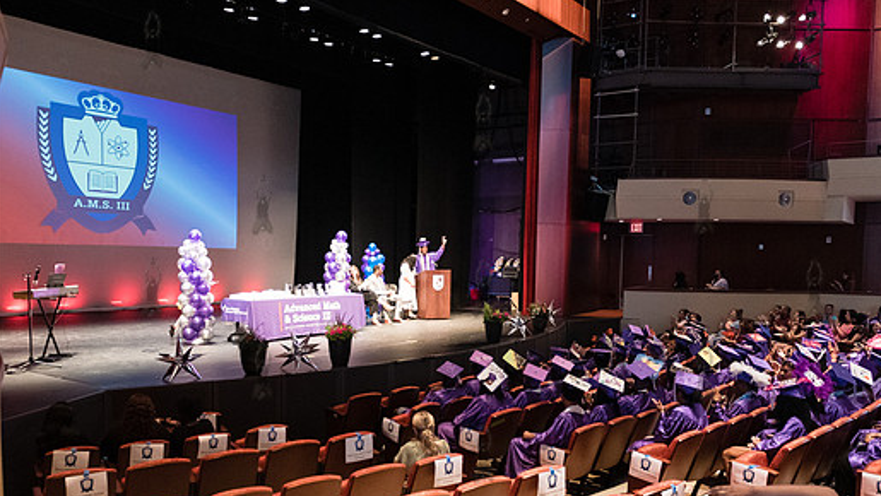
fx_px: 771
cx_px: 401
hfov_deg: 59.4
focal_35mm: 33
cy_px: 312
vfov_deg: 35.5
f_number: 3.5
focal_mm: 24
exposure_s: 1/160
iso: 3200
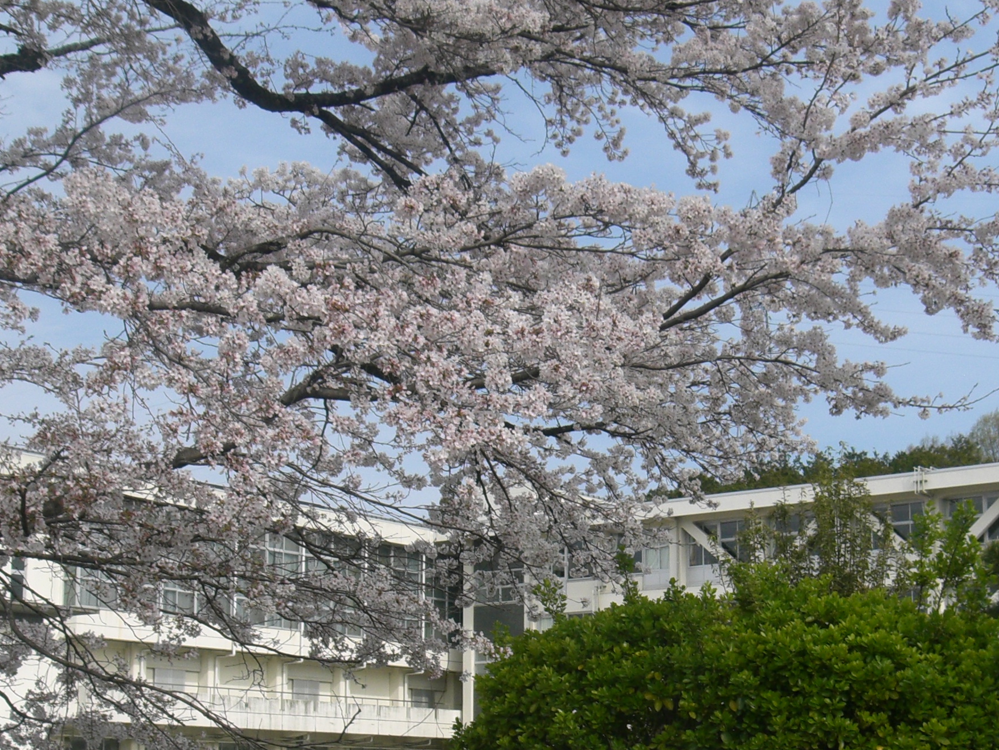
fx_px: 1761
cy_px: 544
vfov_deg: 23.8
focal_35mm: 61
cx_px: 672
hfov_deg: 31.4
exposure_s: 1/500
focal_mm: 6.3
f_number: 4.4
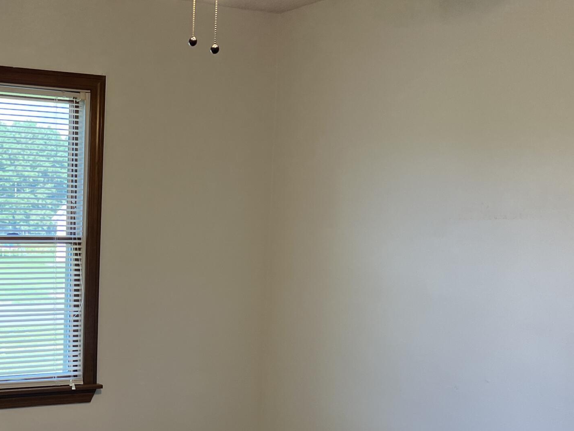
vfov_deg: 26.3
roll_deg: -0.4
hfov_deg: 32.7
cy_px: 307
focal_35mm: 55
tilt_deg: -4.8
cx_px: 29
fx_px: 912
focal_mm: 5.7
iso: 64
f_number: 1.5
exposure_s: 1/134
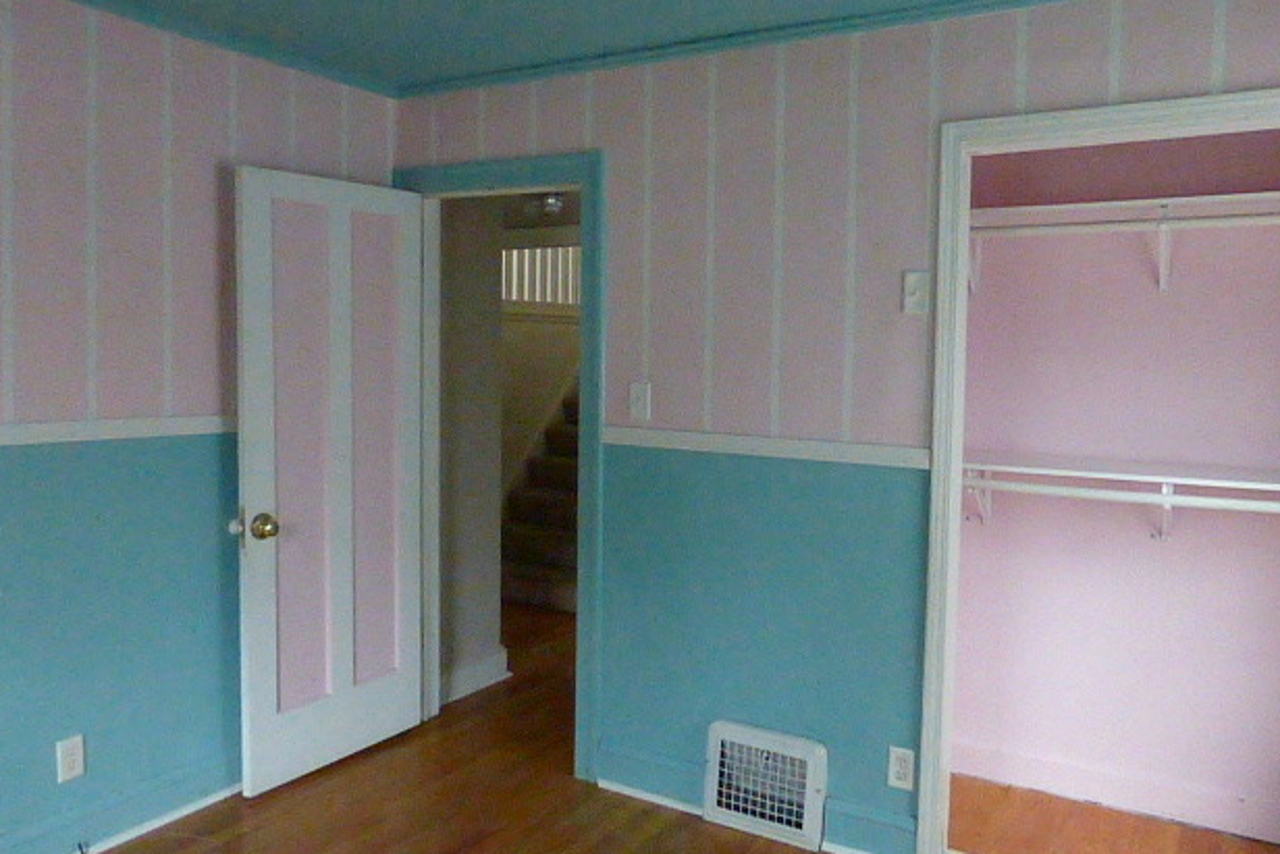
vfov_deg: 47.9
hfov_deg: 67.4
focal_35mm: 27
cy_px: 395
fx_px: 960
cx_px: 644
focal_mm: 4.3
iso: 3200
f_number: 3.3
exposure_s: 1/50
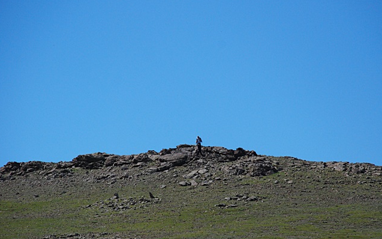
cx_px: 194
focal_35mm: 260
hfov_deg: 8.1
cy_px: 144
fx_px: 2703
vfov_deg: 5.1
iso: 400
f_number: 5.6
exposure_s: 1/2500
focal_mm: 135
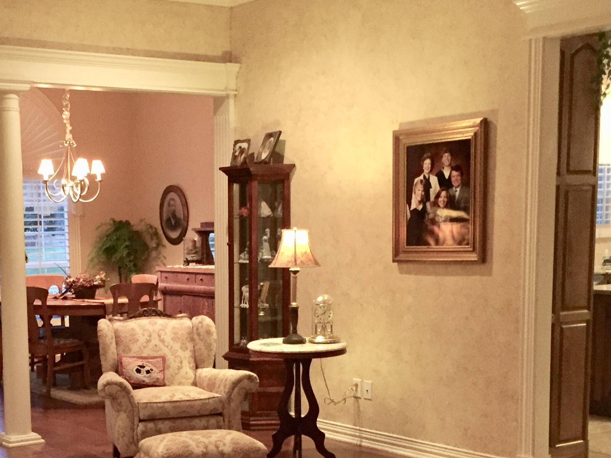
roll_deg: +1.2
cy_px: 379
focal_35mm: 59
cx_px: 144
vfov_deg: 24.3
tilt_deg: -8.2
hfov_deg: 32.0
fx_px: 1041
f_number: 2.2
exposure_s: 1/20
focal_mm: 4.15
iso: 250
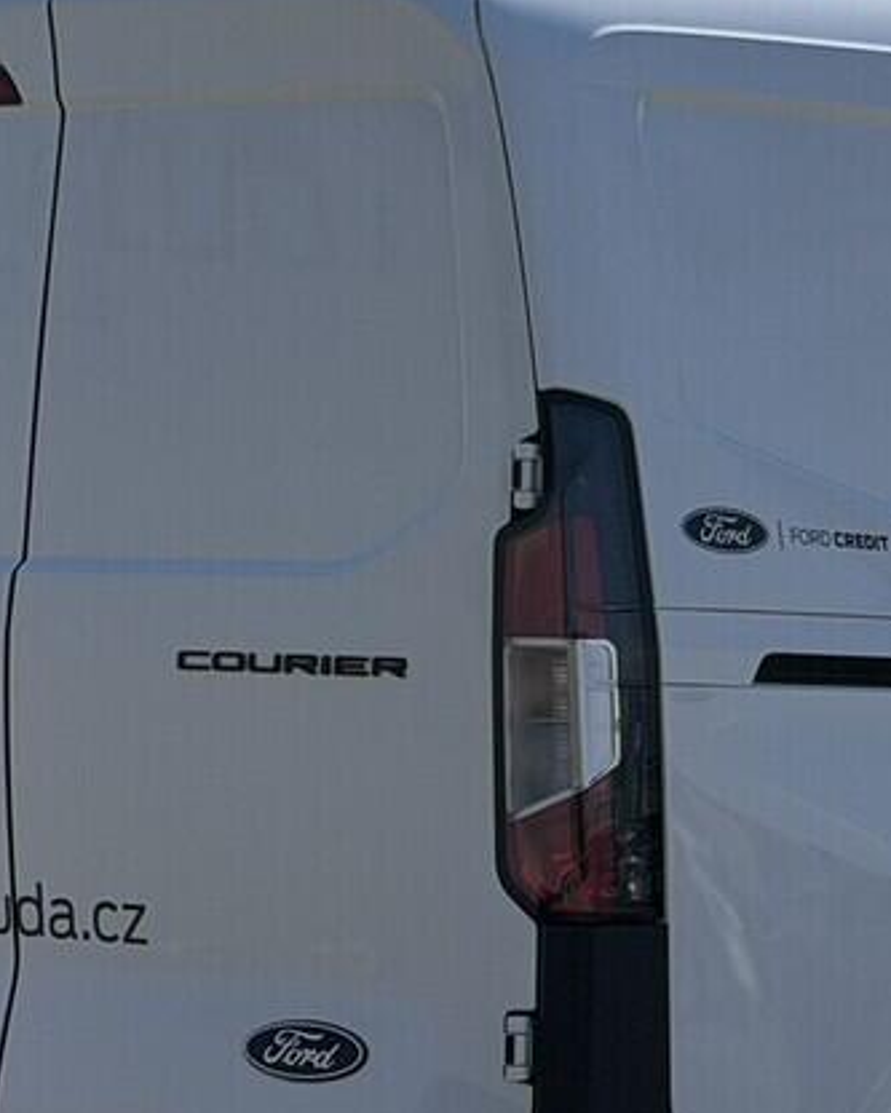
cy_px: 519
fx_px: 5338
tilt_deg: -0.9
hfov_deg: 9.5
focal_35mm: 162
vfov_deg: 11.9
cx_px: 953
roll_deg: +1.8
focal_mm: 6.76
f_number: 1.78
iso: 64
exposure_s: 1/8772
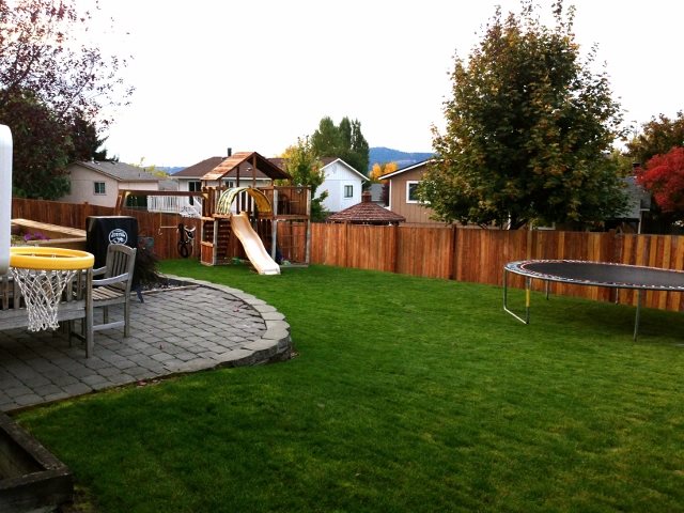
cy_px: 256
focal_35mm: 33
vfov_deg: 42.9
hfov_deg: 55.4
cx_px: 342
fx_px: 652
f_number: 2.4
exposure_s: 1/60
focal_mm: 4.12
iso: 50
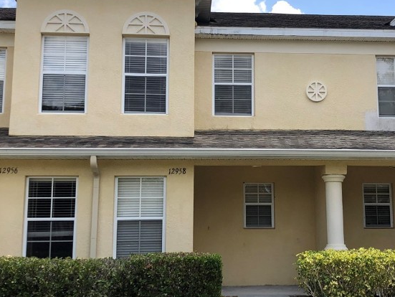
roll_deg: +0.6
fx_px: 594
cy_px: 142
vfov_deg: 28.1
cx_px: 239
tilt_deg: +10.1
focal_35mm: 52
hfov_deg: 36.6
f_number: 1.8
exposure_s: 1/1453
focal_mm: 3.99
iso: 20
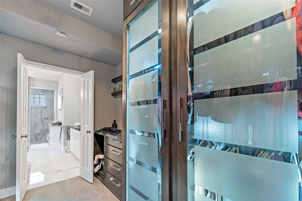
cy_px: 100
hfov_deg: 104.3
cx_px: 151
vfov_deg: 81.2
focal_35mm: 14
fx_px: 117
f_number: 5.6
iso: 800
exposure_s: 1/8
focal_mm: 14
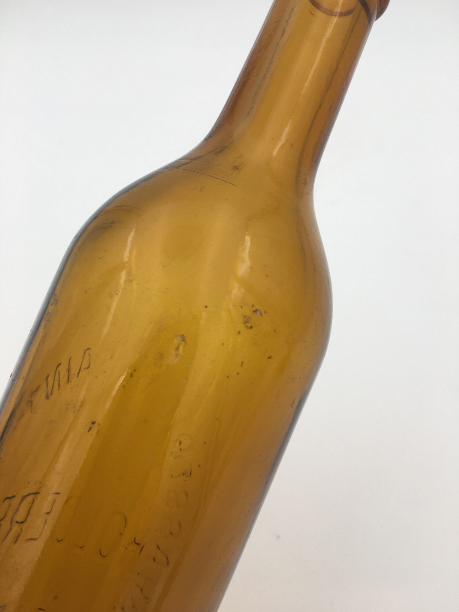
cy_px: 306
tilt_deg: -47.4
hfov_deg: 48.2
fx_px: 513
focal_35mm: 29
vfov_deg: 61.7
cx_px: 230
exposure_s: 1/100
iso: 32
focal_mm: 4.15
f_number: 2.2
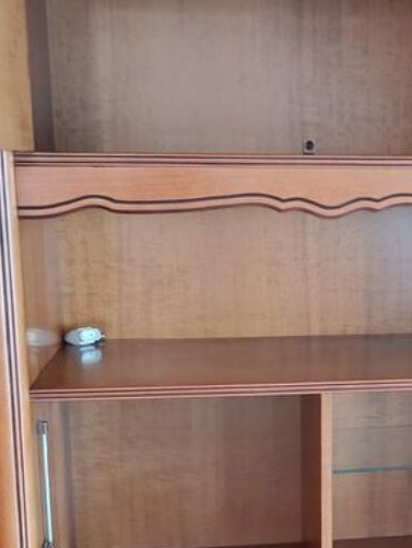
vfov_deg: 31.5
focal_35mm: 61
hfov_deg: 23.4
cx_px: 376
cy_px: 349
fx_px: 966
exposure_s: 1/12.5
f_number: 1.6
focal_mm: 6.14
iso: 3200
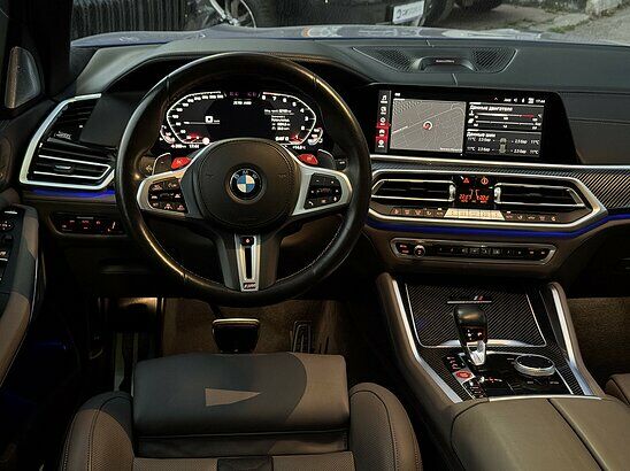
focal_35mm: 48
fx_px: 873
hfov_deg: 39.7
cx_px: 315
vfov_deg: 30.2
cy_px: 236
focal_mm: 6.76
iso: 1000
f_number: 1.78
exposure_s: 1/20
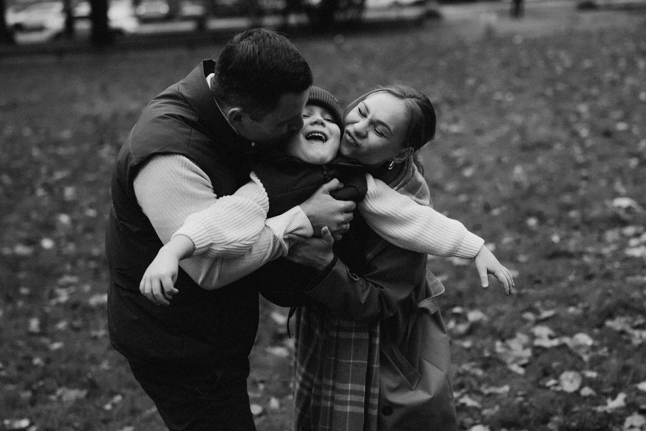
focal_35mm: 64
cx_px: 396
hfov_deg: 31.4
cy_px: 167
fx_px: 1144
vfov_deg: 21.3
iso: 800
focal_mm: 35
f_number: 1.4
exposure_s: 1/4000
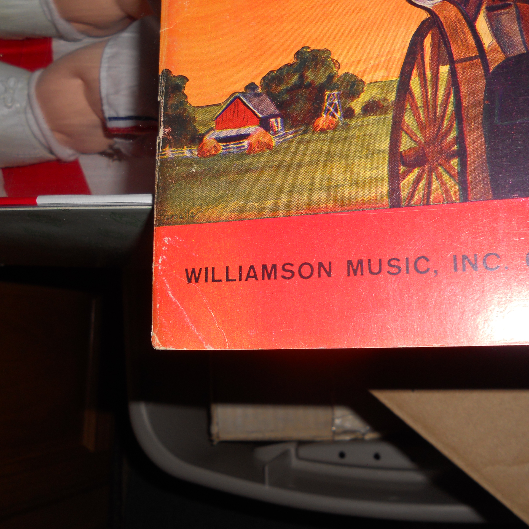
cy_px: 266
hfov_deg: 43.8
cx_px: 250
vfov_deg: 43.9
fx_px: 657
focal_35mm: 38
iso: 80
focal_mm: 5.8
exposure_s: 1/25
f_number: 8.8
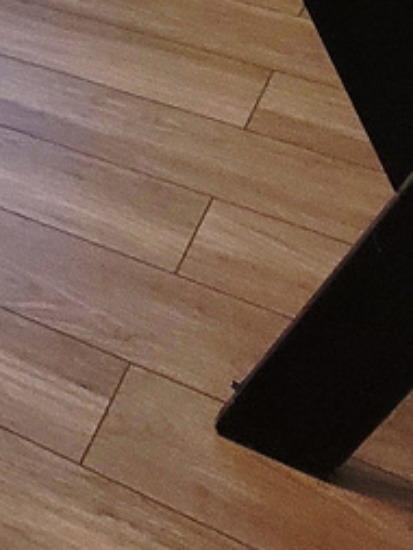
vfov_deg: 20.0
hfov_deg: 15.2
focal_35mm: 79
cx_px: -409
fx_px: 1256
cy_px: -357
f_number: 2.2
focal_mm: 2.2
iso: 320
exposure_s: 1/60.2
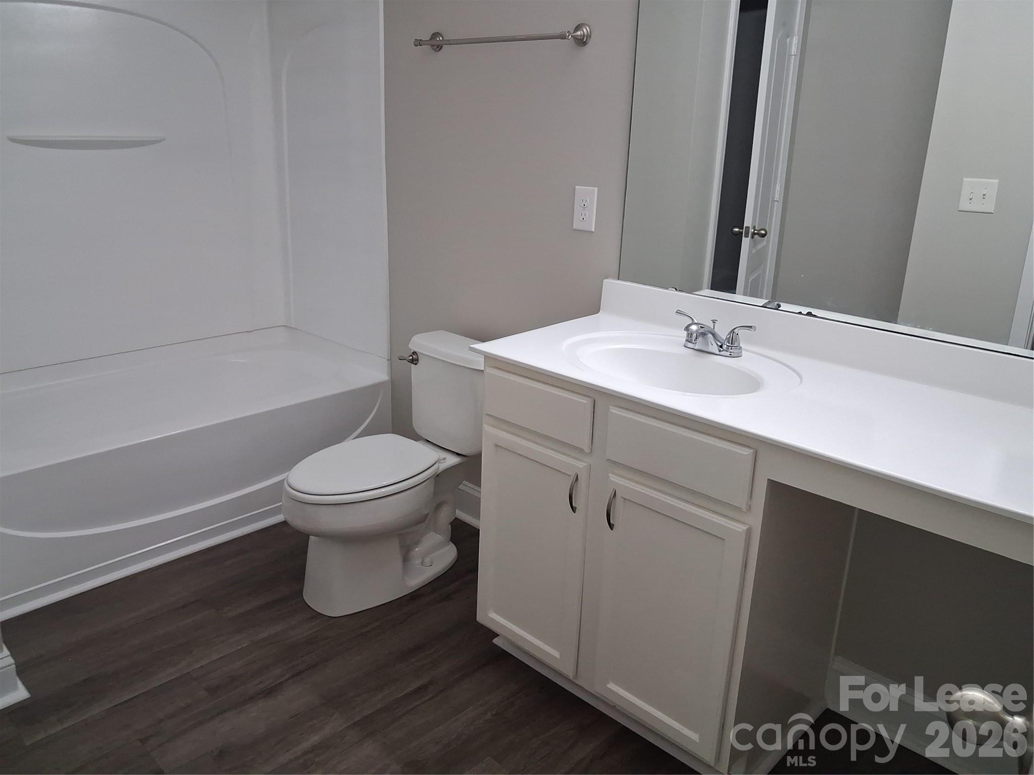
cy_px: 388
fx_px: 807
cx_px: 517
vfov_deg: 51.4
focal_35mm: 27
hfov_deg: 65.3
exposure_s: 1/60
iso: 320
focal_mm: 4
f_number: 1.8
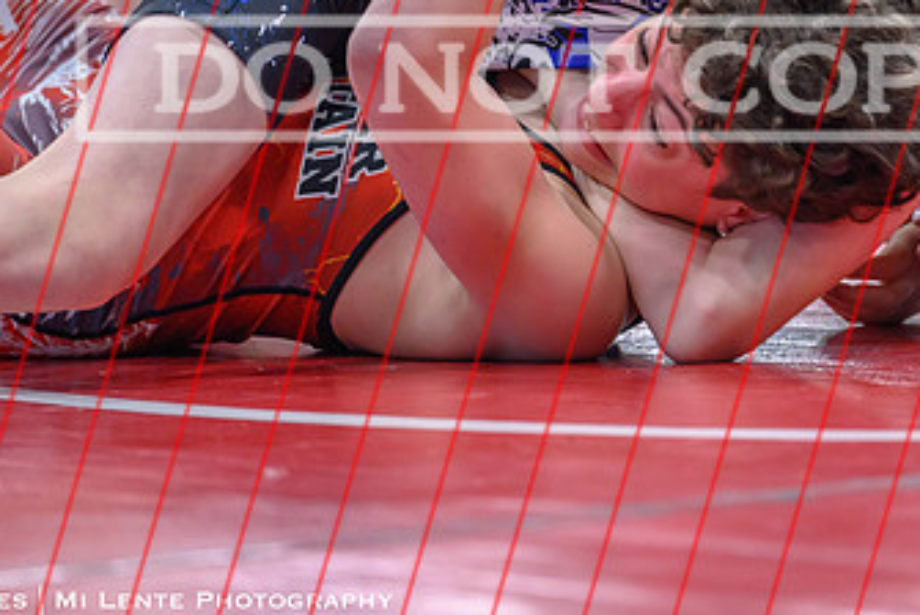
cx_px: 676
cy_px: 66
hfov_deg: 5.1
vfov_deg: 3.4
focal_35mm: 406
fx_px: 10384
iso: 2500
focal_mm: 200
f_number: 2.8
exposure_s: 1/640
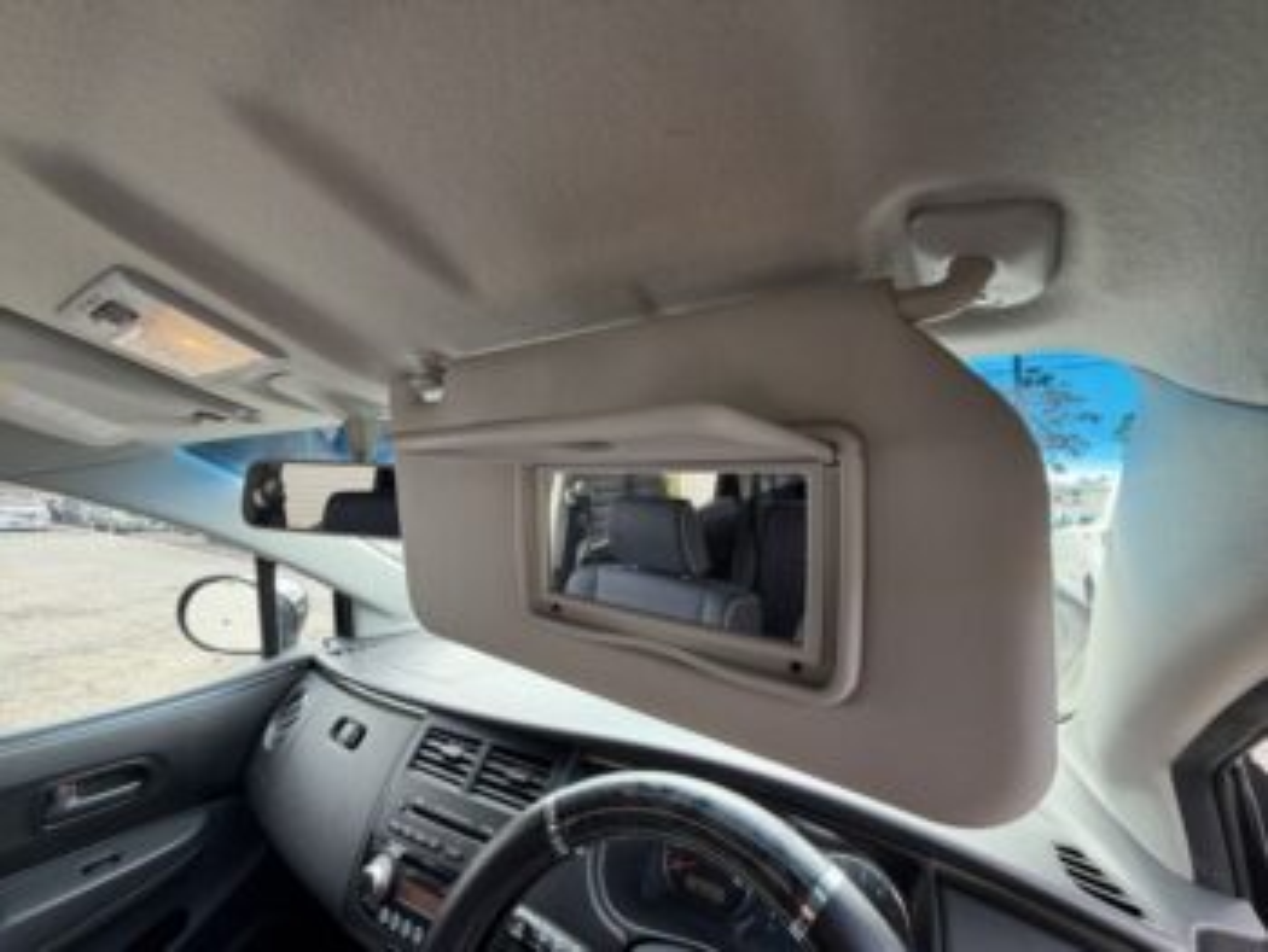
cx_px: 634
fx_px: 513
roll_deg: -0.2
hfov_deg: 102.0
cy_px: 476
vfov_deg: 85.7
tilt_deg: +6.0
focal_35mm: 14
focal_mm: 2.22
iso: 80
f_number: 2.2
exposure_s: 1/121
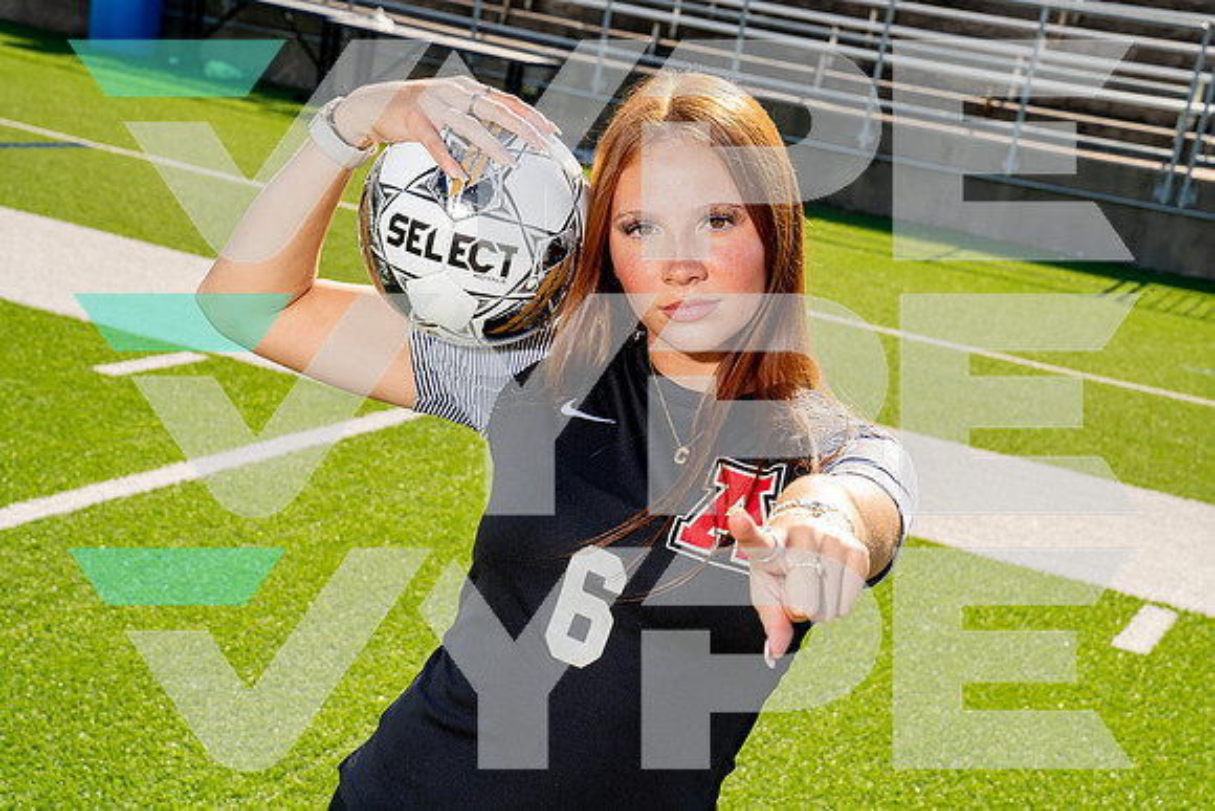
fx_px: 2363
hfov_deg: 28.8
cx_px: 608
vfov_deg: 19.5
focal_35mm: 70
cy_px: 406
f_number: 10
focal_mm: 70
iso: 320
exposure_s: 1/250
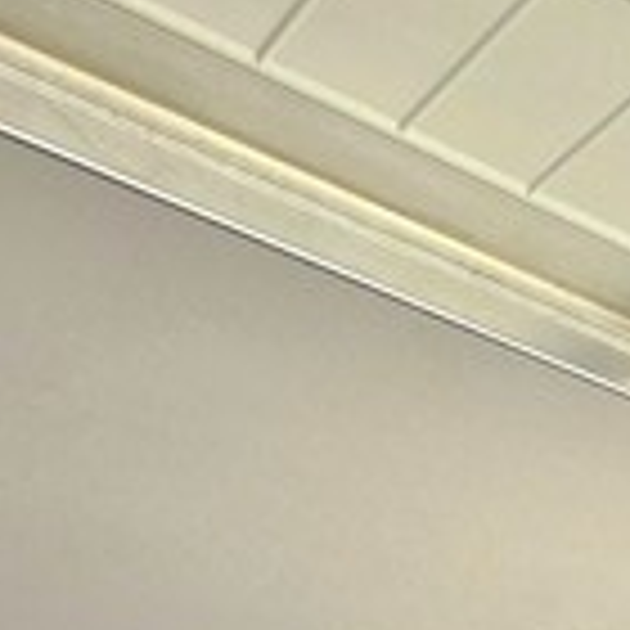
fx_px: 1730
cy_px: 1485
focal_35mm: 84
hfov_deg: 17.9
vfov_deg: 14.3
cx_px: 1004
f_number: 1.9
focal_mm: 2.2
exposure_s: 1/2000
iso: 100
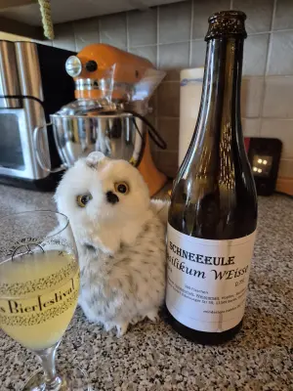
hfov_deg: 58.9
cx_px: 146
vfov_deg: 73.9
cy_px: 196
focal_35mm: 23
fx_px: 260
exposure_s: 1/100
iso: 800
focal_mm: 5.4
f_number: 1.8
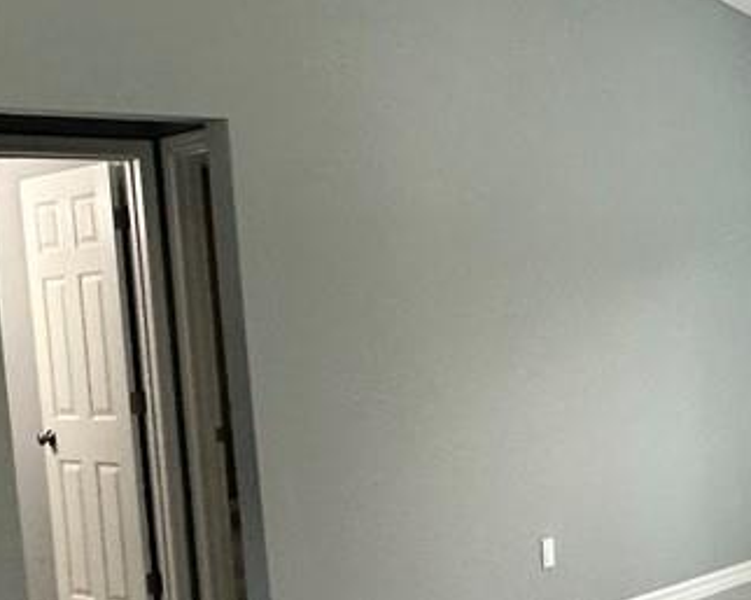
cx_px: 396
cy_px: 448
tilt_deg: -4.3
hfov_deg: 27.9
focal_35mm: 68
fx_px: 1510
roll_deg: +4.8
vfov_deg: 22.3
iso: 200
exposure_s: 1/120
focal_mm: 2.22
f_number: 2.2
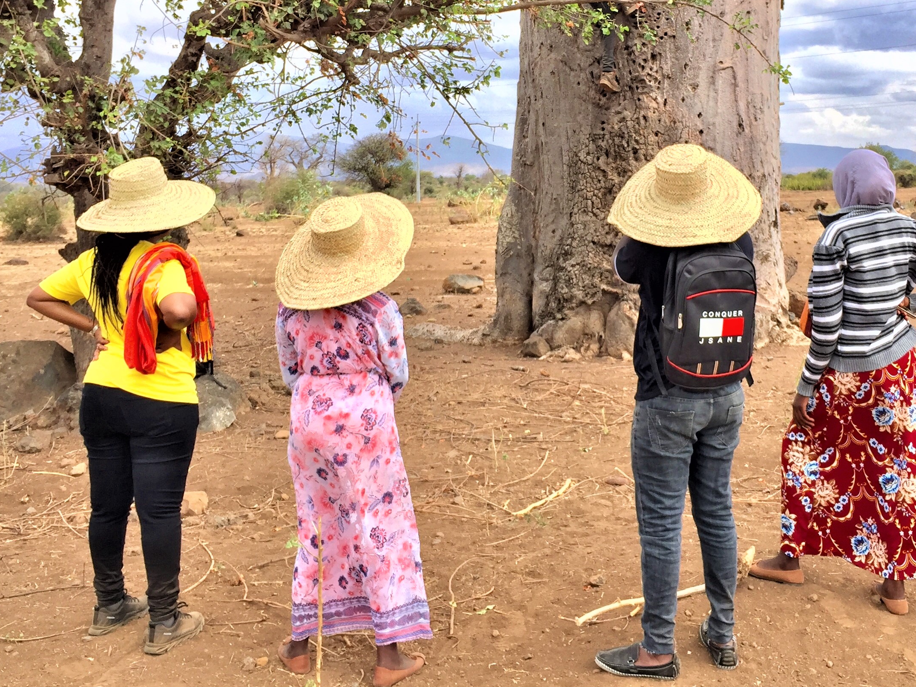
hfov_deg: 42.7
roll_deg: -1.4
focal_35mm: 44
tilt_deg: -0.5
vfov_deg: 32.5
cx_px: 562
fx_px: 1164
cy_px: 216
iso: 32
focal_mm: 4.15
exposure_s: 1/760
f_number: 2.2
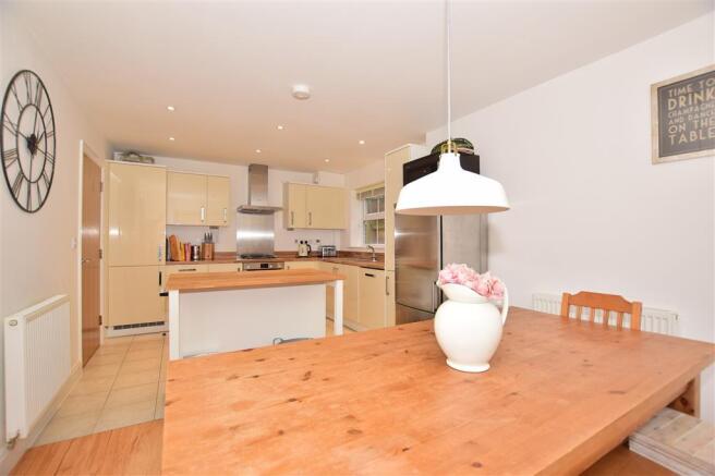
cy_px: 238
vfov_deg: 77.3
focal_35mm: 15
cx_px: 358
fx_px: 298
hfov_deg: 100.4
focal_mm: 10
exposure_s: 1/60
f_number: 5
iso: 200
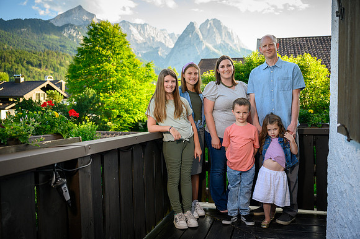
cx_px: 180
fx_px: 340
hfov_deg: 55.8
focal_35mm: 34
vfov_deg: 38.8
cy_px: 120
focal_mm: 34
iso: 400
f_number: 3.5
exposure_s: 1/640
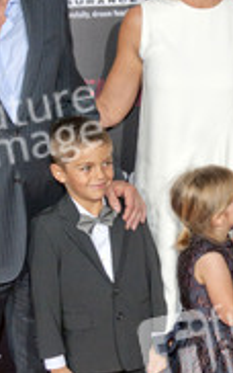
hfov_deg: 15.3
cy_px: 238
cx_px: 58
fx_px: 862
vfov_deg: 24.3
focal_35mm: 85
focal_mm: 38
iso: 400
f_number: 4.5
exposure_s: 1/400
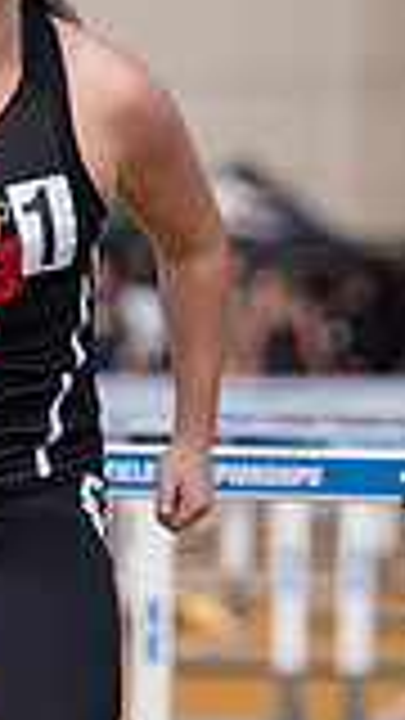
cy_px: 310
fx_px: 13918
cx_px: -40
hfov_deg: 1.7
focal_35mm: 729
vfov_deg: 3.0
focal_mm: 165
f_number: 3.5
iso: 100
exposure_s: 1/1000
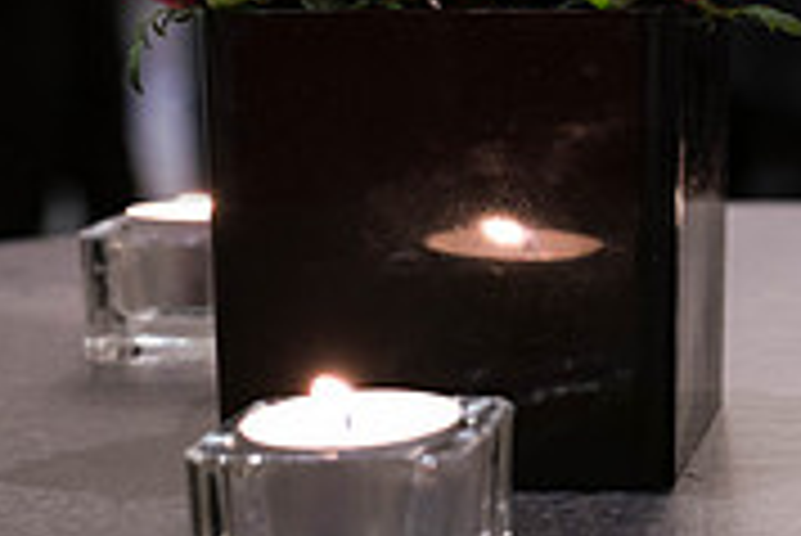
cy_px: -247
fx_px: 3340
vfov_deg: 9.0
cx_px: 1122
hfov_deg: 13.1
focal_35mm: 150
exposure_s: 1/20
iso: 1600
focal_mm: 45
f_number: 4.5
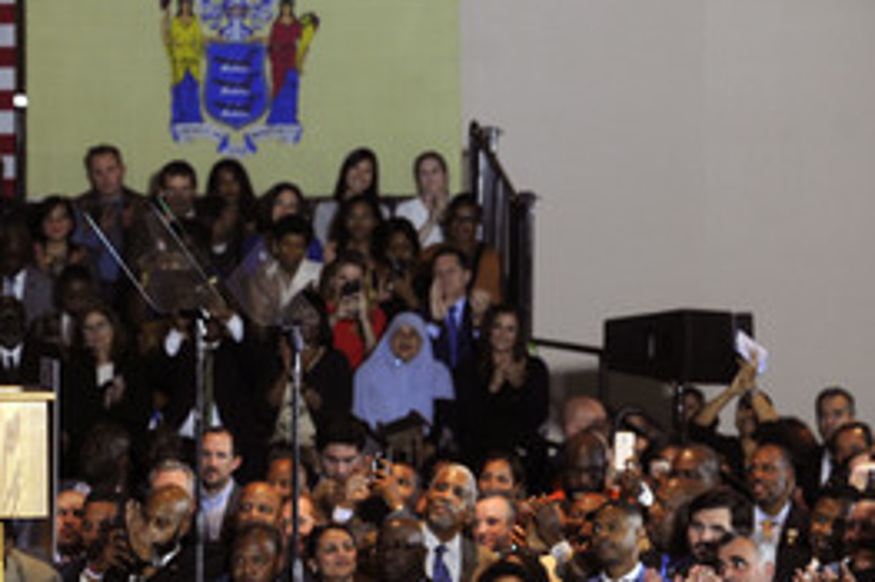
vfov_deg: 8.0
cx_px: 273
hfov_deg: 12.0
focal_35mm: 171
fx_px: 4153
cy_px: 476
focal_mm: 100
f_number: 4
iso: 1600
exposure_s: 1/320
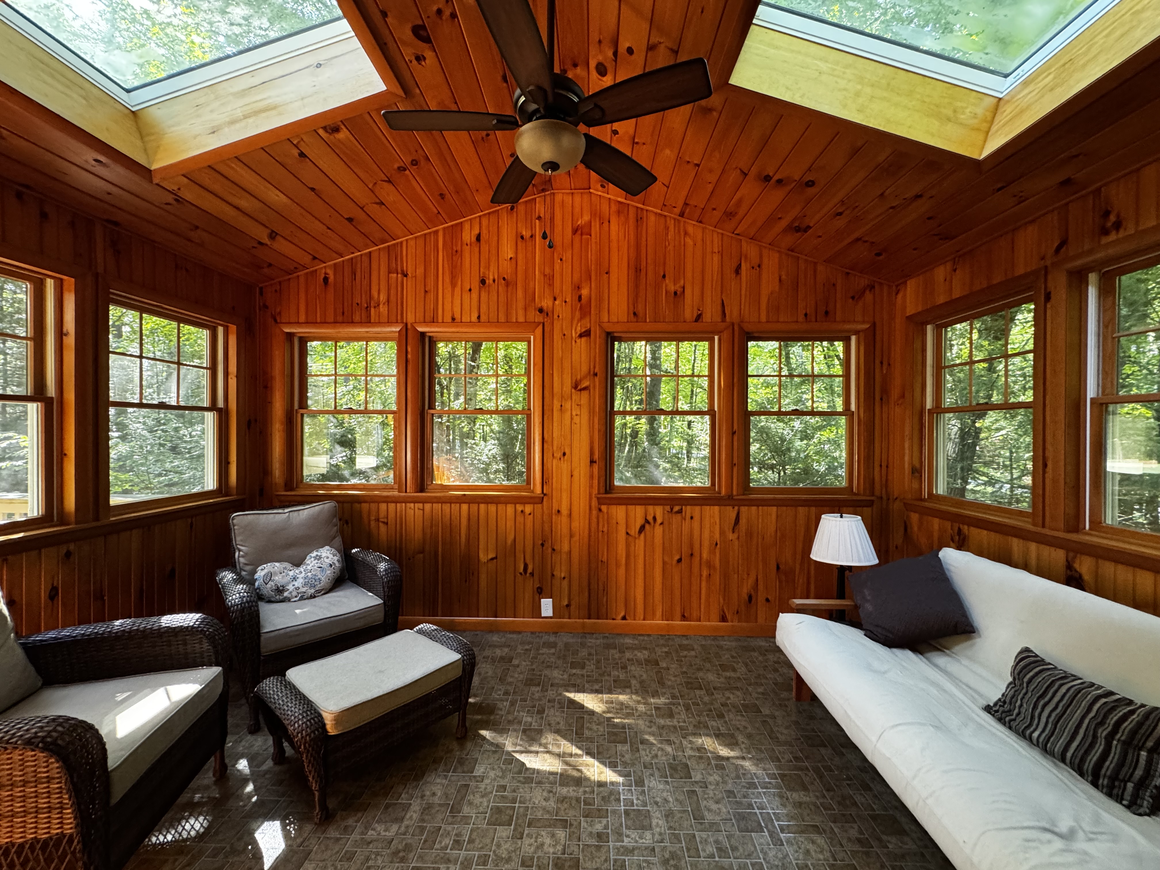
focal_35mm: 14
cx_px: 580
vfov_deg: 85.7
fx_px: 469
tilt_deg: -0.2
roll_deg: +0.2
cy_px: 435
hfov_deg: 102.1
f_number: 2.2
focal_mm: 2.22
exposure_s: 1/60
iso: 400
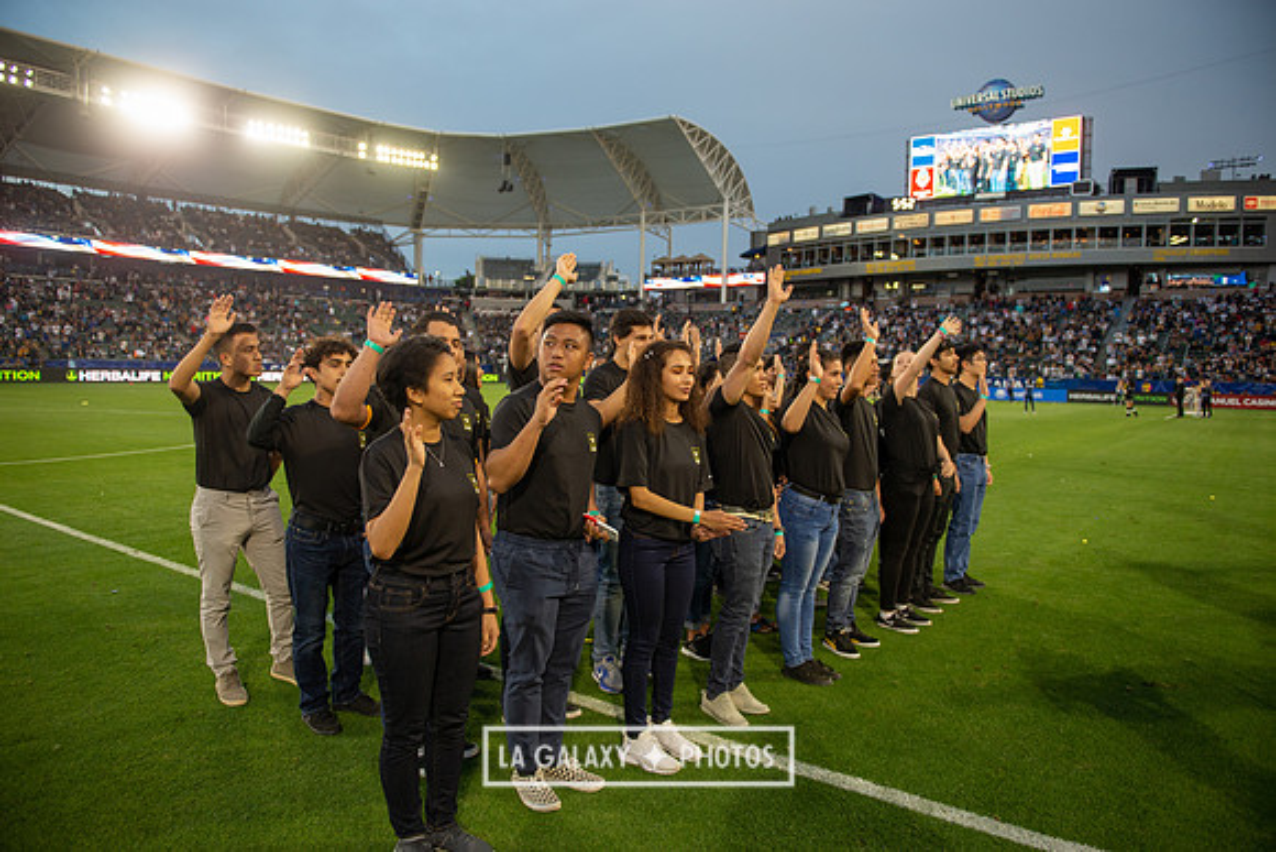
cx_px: 638
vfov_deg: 53.2
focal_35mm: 24
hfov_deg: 73.7
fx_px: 851
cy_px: 426
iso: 400
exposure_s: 1/500
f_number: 2.8
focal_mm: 24
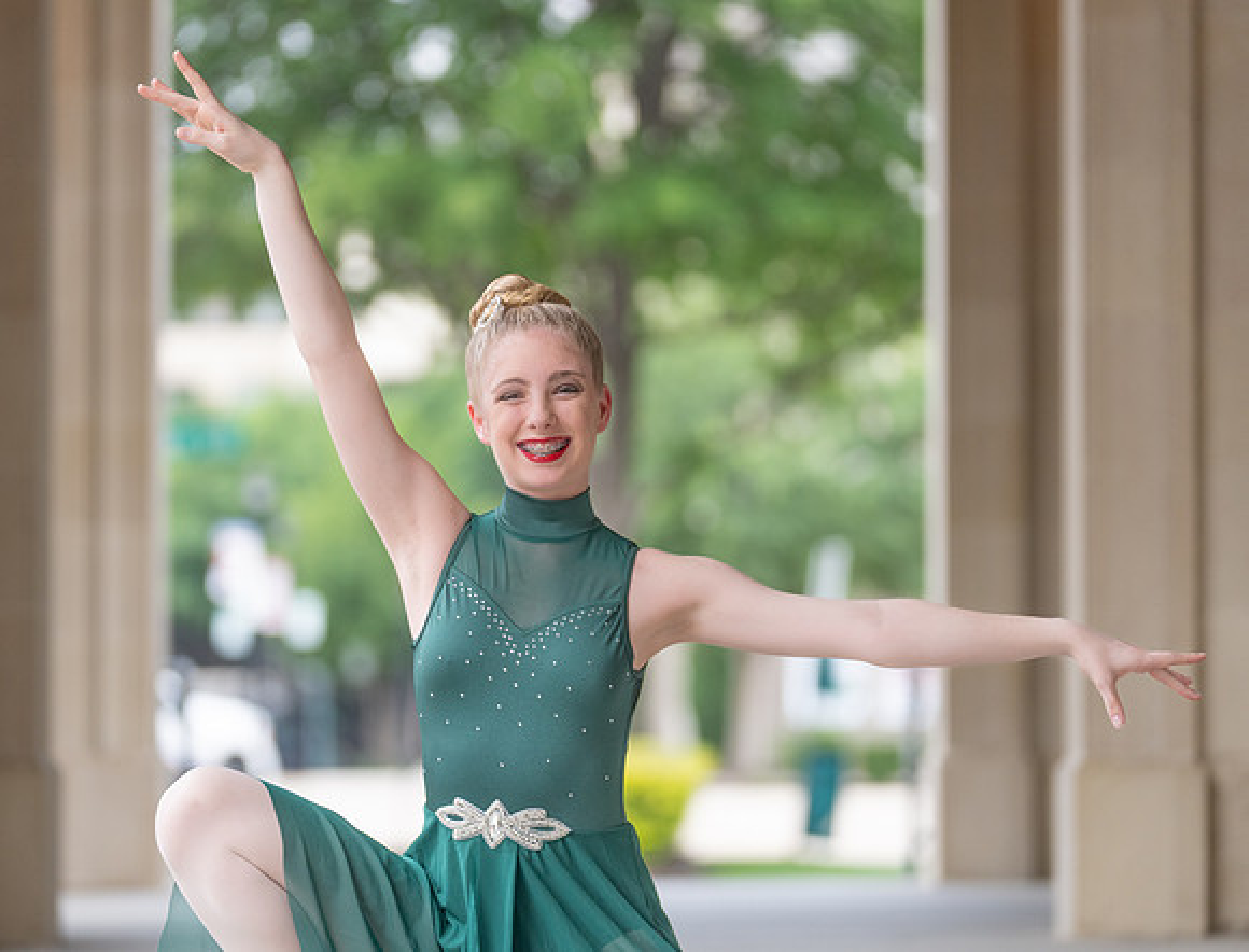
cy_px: 455
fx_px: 5886
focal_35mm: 162
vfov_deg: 9.2
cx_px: 503
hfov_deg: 12.1
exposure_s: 1/320
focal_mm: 140
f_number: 2.8
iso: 400
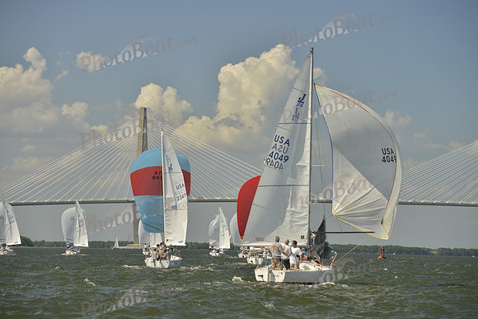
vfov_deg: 10.6
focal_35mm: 130
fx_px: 1726
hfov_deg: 15.8
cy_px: 160
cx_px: 239
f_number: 6.3
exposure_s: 1/1250
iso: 280
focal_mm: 130
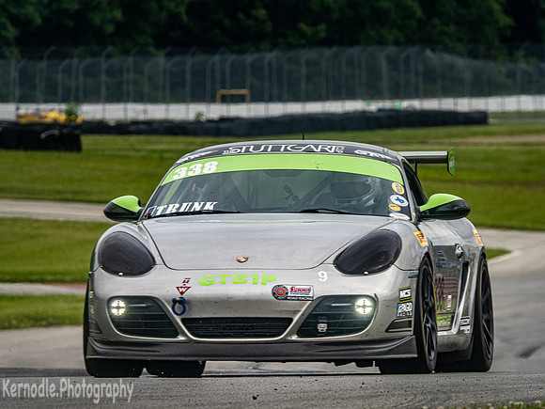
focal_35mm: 841
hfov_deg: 2.4
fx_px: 13241
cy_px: 204
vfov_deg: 1.8
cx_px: 272
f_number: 11
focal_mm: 420
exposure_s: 1/320
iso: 320
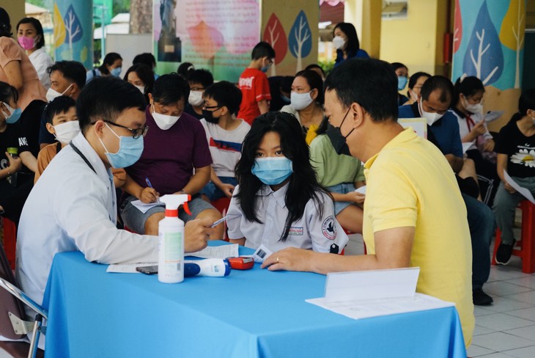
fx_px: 1071
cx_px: 268
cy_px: 179
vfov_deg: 19.0
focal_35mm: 72
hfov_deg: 28.1
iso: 2000
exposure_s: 1/160
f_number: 5.6
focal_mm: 72
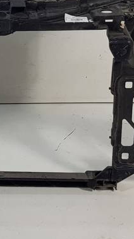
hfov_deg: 16.0
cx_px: -35
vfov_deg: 28.9
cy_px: 59
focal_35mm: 72
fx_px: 456
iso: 40
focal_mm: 4.2
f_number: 1.7
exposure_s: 1/100
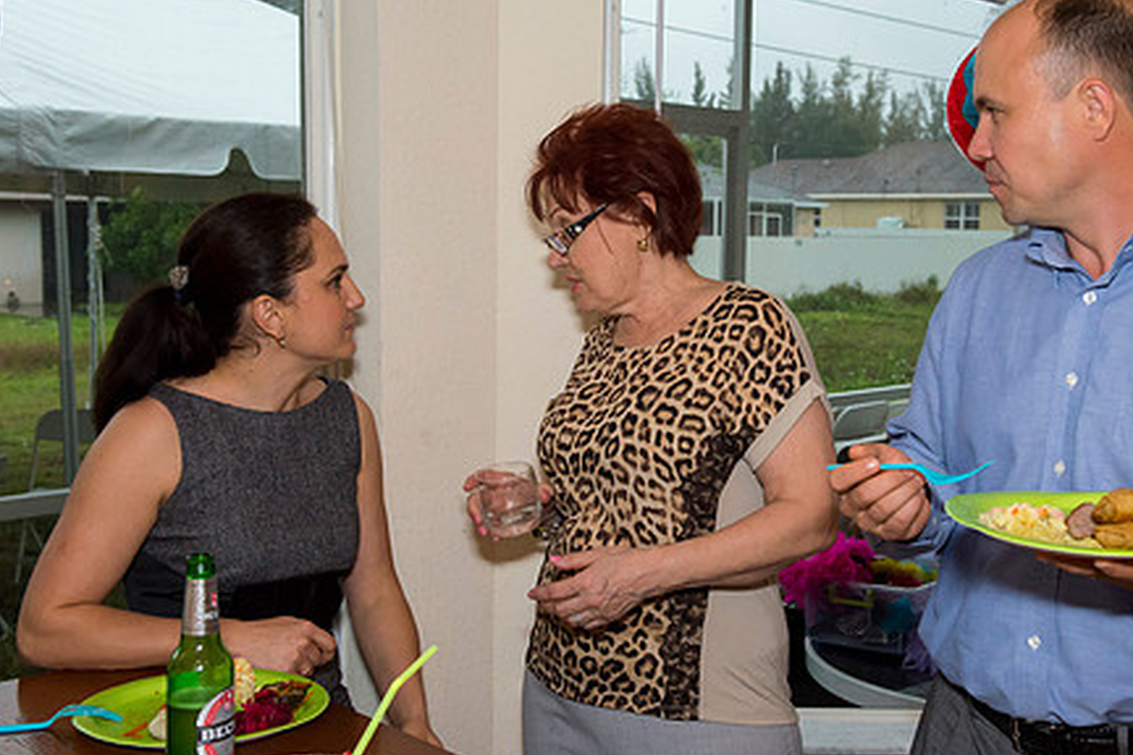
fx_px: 1479
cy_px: 376
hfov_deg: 41.8
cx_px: 656
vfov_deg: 28.6
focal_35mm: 47
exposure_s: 1/160
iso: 4000
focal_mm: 35
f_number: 7.1
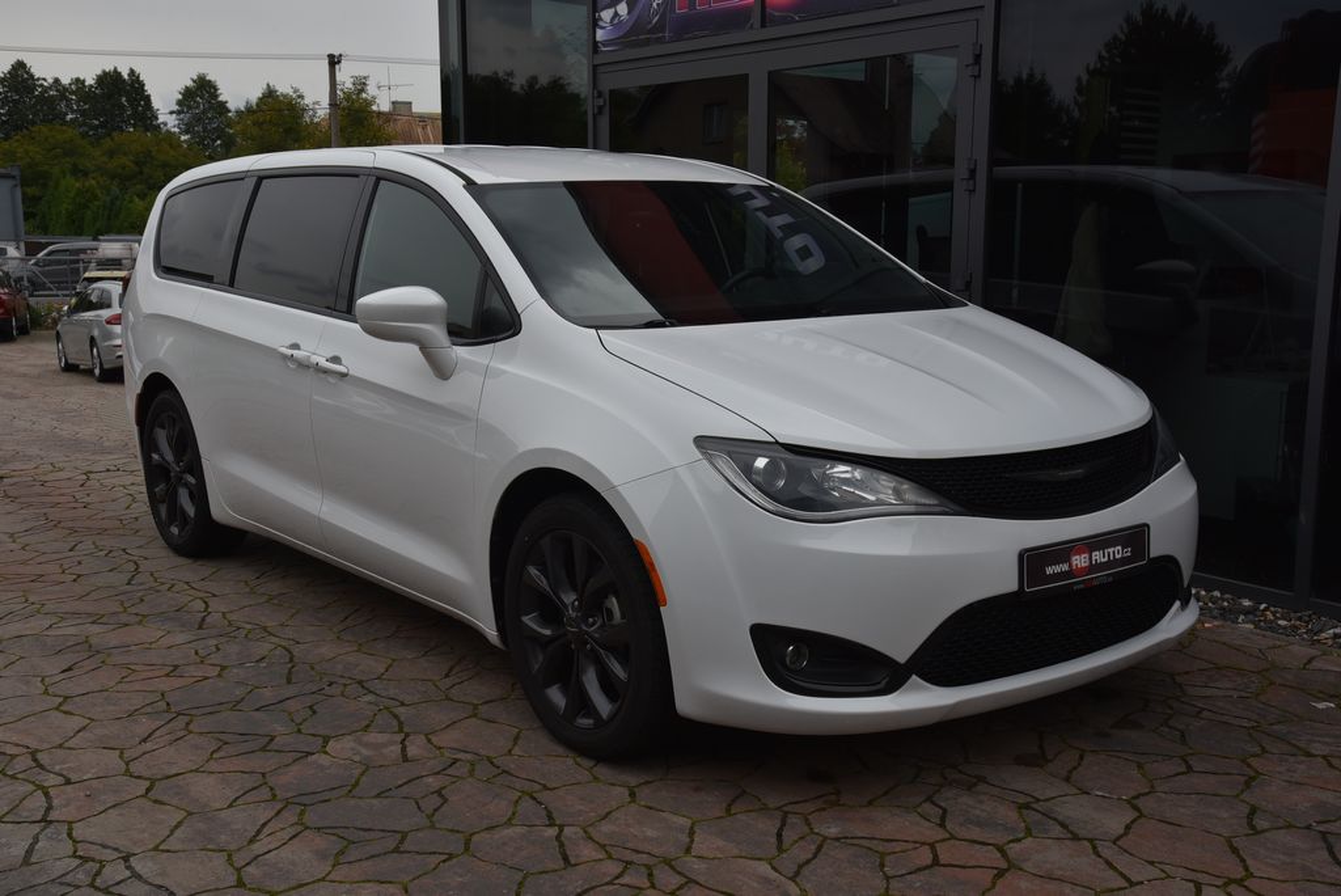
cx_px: 670
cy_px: 448
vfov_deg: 35.1
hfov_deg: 50.7
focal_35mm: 38
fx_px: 1416
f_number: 11
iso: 500
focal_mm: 38
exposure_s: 1/500
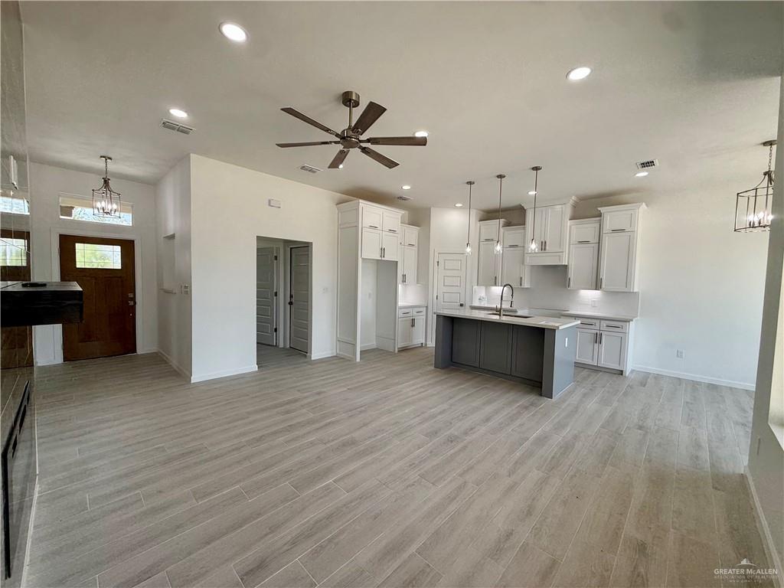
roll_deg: -2.0
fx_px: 317
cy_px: 294
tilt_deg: -3.8
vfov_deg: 85.7
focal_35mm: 14
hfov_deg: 102.1
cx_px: 392
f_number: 2.2
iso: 50
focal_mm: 2.22
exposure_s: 1/164
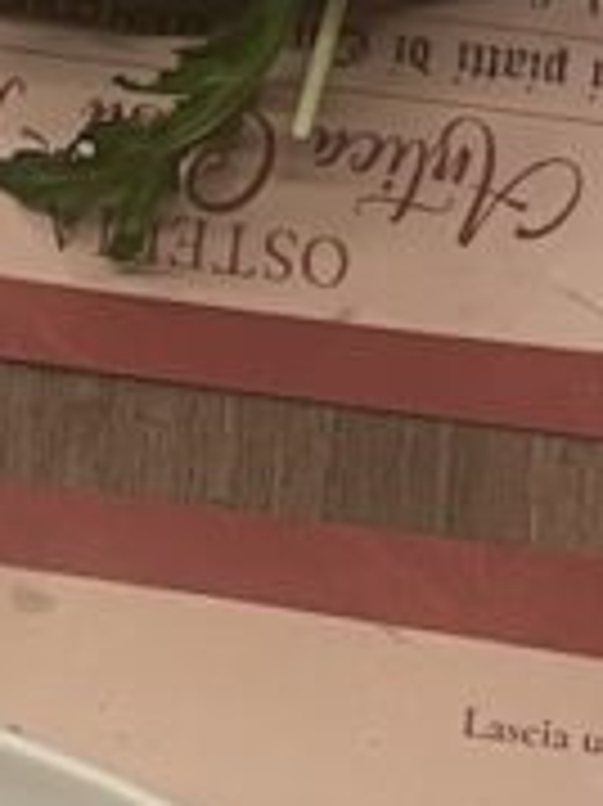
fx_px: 3465
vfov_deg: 13.3
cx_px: -117
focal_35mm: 149
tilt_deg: -78.2
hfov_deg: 9.8
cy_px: 468
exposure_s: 1/49
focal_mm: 5.1
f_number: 1.6
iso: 320
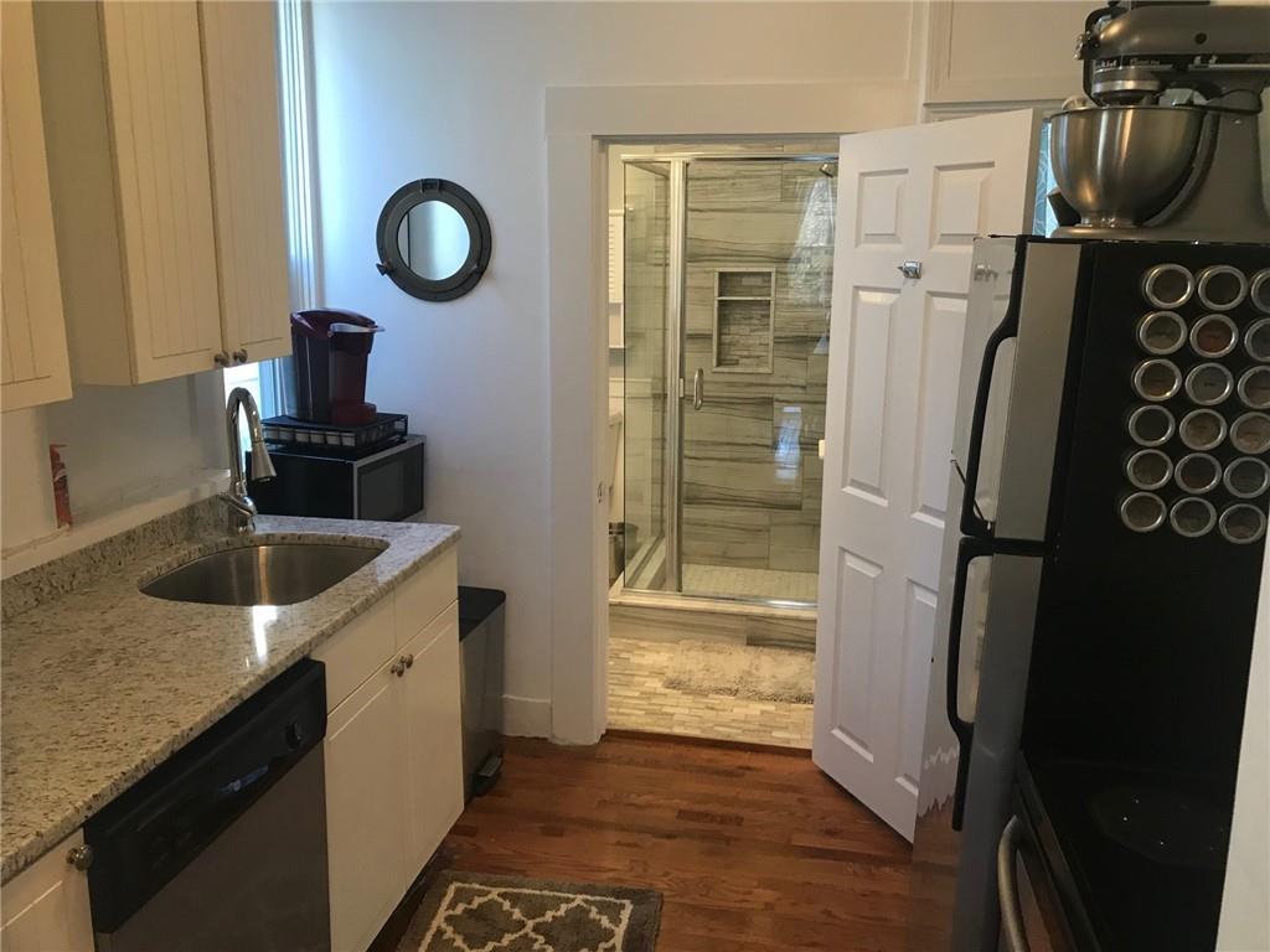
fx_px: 1027
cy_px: 476
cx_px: 635
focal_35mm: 28
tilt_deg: -10.3
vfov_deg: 49.7
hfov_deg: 63.4
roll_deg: -0.4
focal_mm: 3.99
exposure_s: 1/30
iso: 32
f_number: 1.8
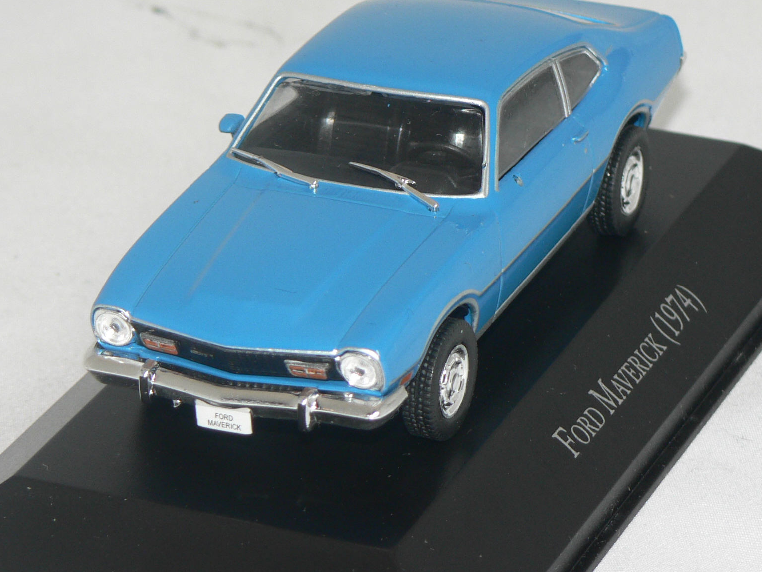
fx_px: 4315
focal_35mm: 196
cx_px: 354
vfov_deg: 7.6
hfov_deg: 10.1
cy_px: 221
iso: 80
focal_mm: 19.5
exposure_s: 1/60
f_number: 3.2
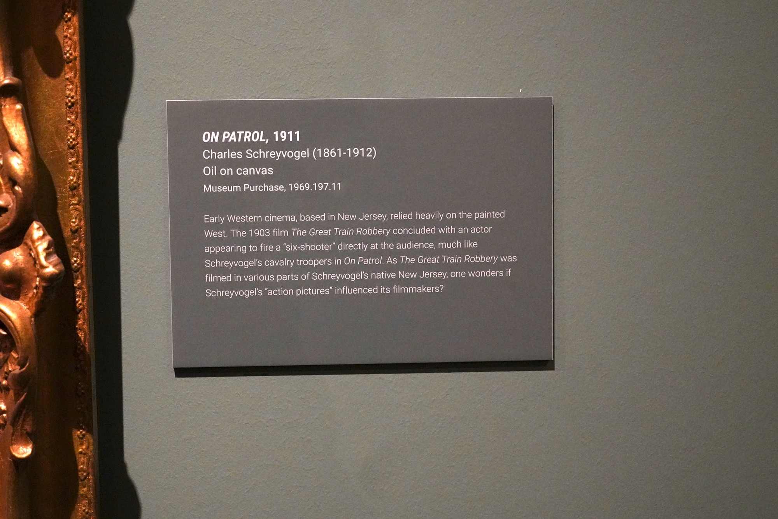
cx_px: 389
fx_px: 1254
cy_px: 260
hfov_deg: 34.5
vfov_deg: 23.4
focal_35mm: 58
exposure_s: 1/100
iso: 8000
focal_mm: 58
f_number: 5.6
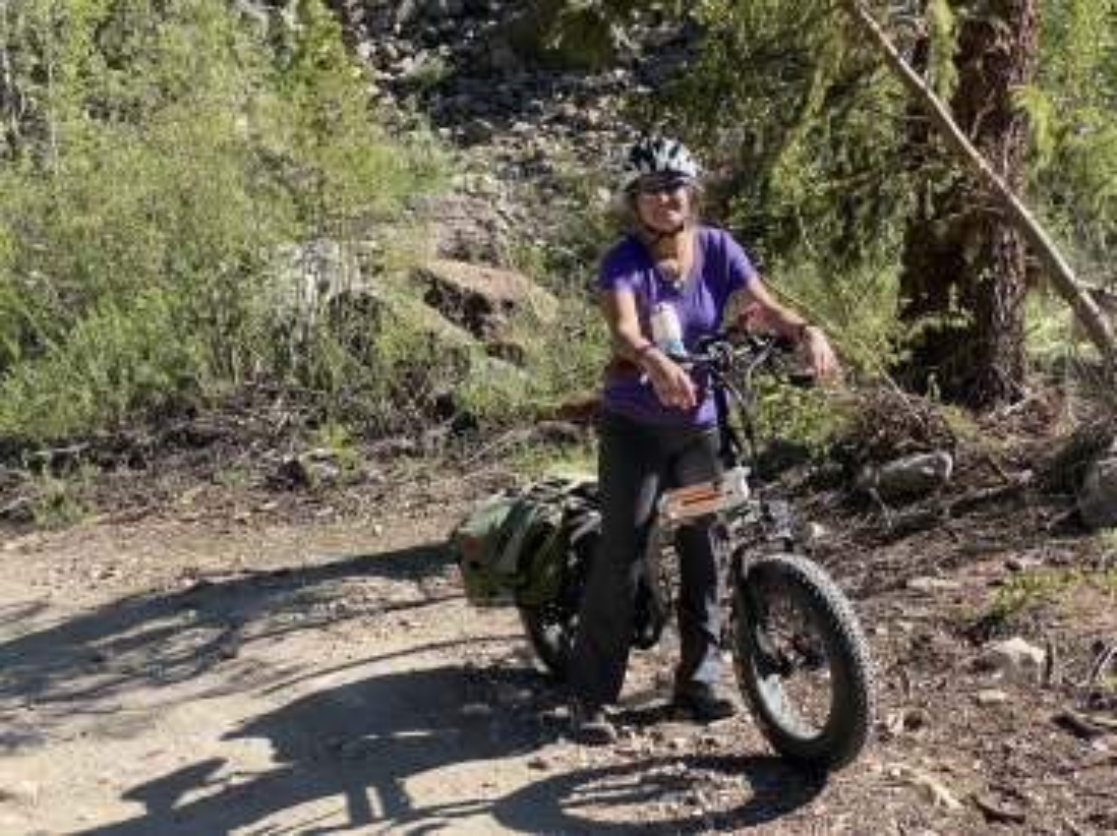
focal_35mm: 52
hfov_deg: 36.8
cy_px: 418
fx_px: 1677
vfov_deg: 28.0
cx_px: 558
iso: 20
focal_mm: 6
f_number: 2
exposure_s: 1/648
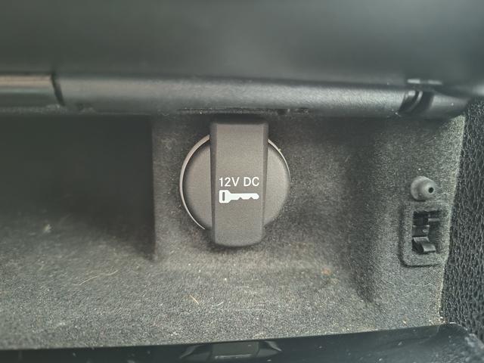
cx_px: 242
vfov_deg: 58.9
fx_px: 322
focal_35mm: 23
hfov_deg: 73.9
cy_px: 182
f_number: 1.88
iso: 1600
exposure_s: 1/8
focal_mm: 5.56
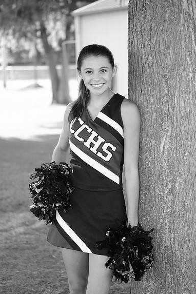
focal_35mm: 76
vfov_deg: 26.7
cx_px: 99
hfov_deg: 17.9
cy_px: 148
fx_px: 621
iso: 200
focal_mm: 50
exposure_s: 1/250
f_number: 2.2
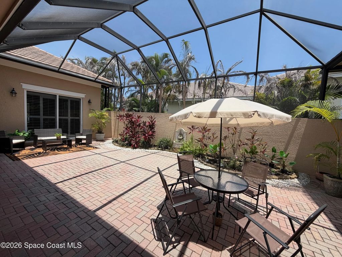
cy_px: 128
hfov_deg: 102.1
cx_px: 171
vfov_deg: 85.7
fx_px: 138
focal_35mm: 14
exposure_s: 1/770
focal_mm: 2.22
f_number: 2.2
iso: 40
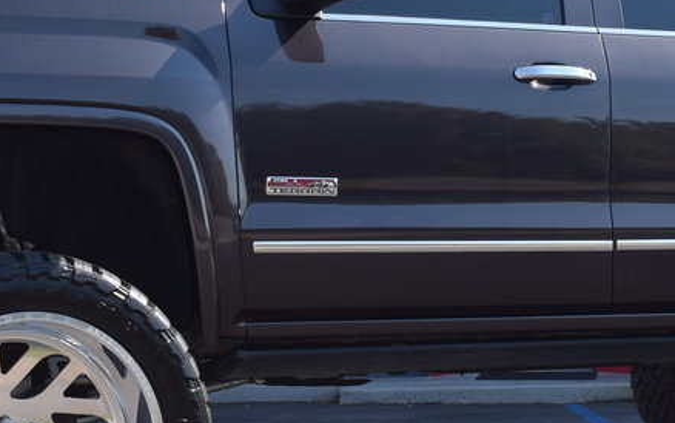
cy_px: 159
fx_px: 1774
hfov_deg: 21.5
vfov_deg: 13.6
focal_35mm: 96
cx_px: 453
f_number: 8
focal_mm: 23
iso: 100
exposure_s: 1/200
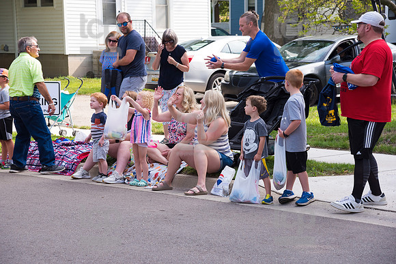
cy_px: 132
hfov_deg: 20.8
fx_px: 1078
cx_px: 198
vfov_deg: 14.0
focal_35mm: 98
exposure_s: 1/500
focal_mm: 98
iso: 320
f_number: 6.3
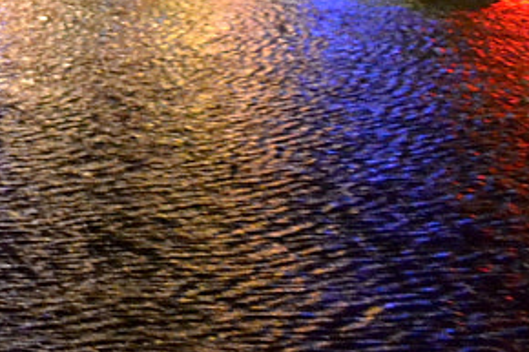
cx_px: -927
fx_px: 2188
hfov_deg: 10.7
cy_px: -438
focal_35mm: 149
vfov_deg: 8.5
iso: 3200
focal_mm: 18
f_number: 3.5
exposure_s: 1/15
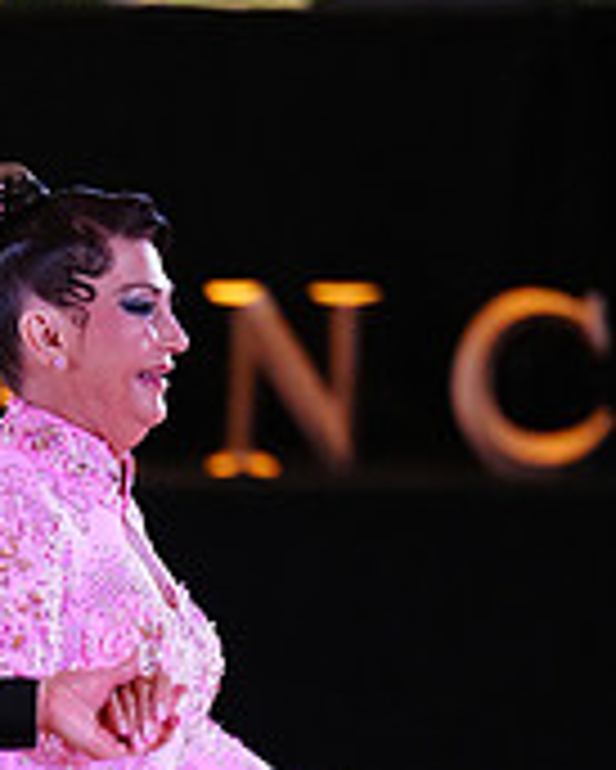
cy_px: 1027
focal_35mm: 635
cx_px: -106
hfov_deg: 2.4
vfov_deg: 3.0
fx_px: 14458
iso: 5000
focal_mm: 200
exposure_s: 1/400
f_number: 2.8
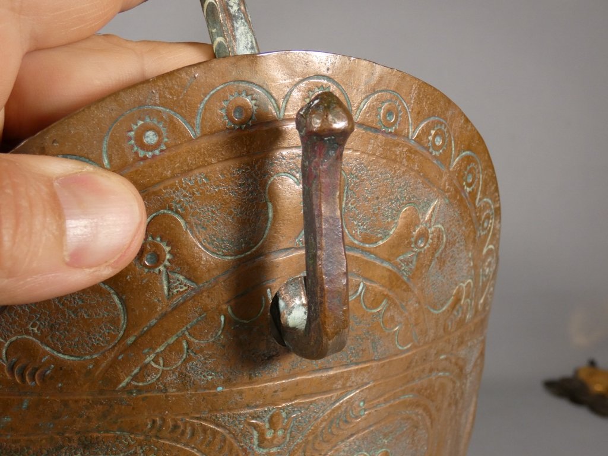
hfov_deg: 43.9
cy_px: 228
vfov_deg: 33.6
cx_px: 304
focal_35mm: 43
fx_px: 755
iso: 200
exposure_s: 1/125
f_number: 3.7
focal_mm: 7.8
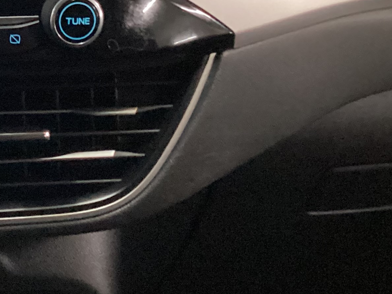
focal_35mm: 85
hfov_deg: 21.2
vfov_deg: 17.0
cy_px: 0
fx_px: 963
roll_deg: -2.3
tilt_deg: -20.8
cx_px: -95
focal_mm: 3.3
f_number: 2.4
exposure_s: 1/25
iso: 400
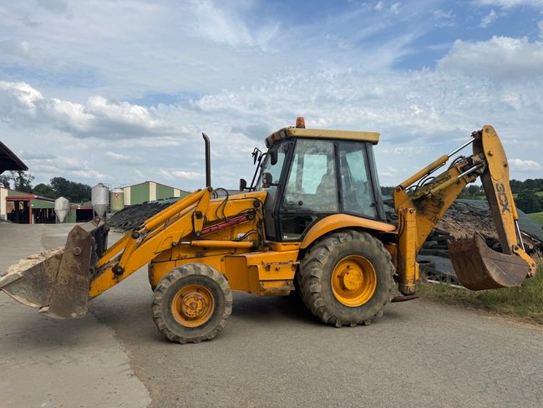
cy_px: 204
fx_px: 377
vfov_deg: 56.8
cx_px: 272
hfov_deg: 71.6
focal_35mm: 24
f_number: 1.78
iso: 80
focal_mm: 6.76
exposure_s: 1/5319
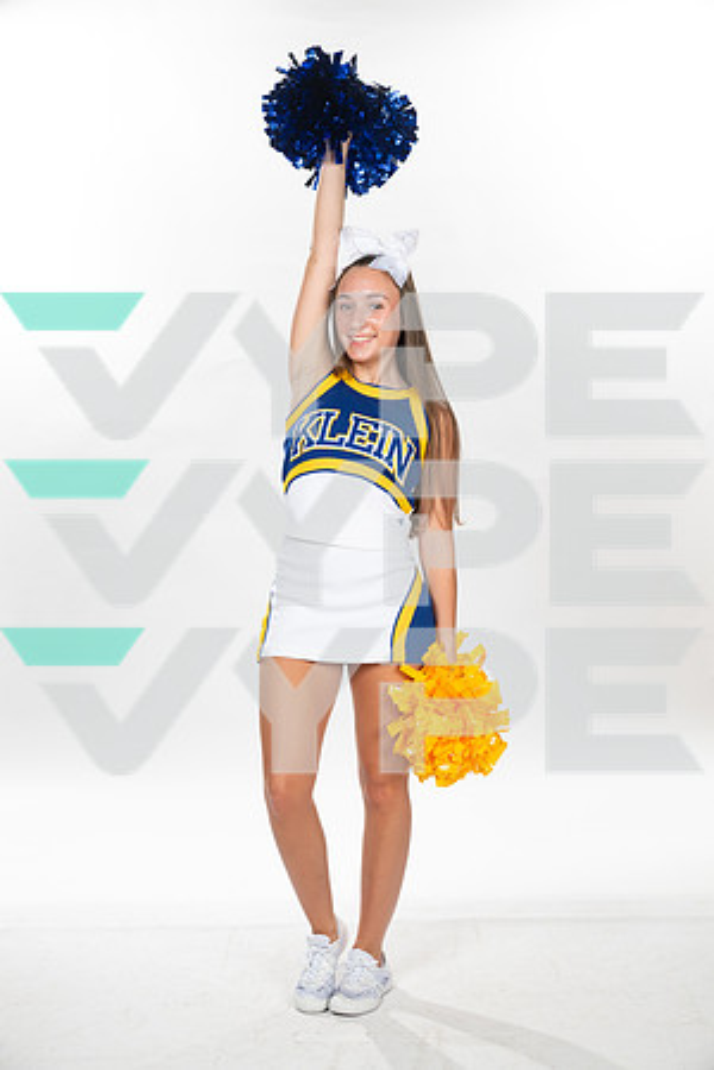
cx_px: 357
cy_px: 535
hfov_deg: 24.6
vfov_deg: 36.2
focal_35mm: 55
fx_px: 1636
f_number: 7.1
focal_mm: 55
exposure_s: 1/320
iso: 800
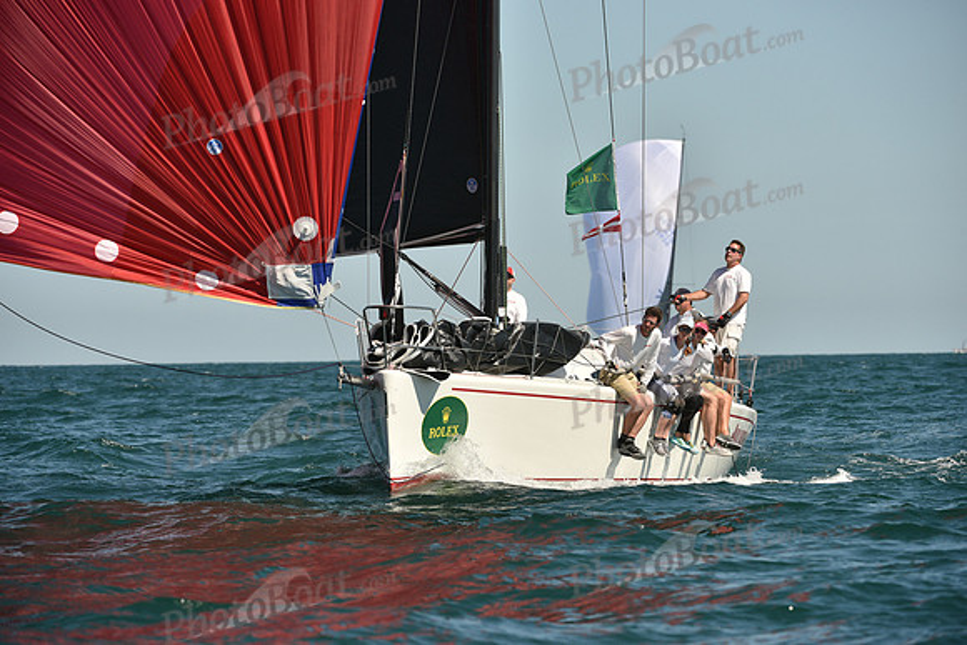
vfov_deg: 5.5
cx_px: 484
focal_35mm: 250
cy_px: 322
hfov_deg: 8.2
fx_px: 6717
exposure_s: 1/1250
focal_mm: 250
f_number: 7.1
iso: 250
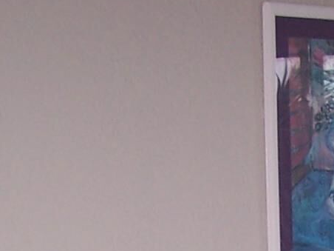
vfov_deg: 8.1
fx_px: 1660
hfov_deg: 10.9
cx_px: 543
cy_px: 539
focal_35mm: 172
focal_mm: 6.3
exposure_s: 1/60
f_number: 2.8
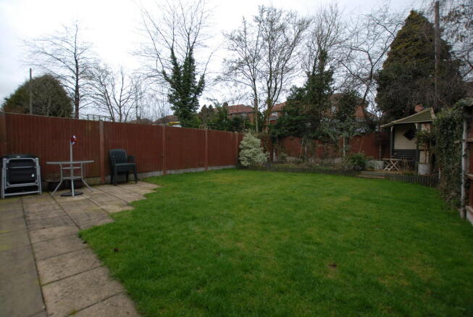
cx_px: 236
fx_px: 197
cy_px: 158
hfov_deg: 100.3
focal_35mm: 15
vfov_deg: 77.5
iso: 100
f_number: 4.5
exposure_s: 1/80
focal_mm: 10
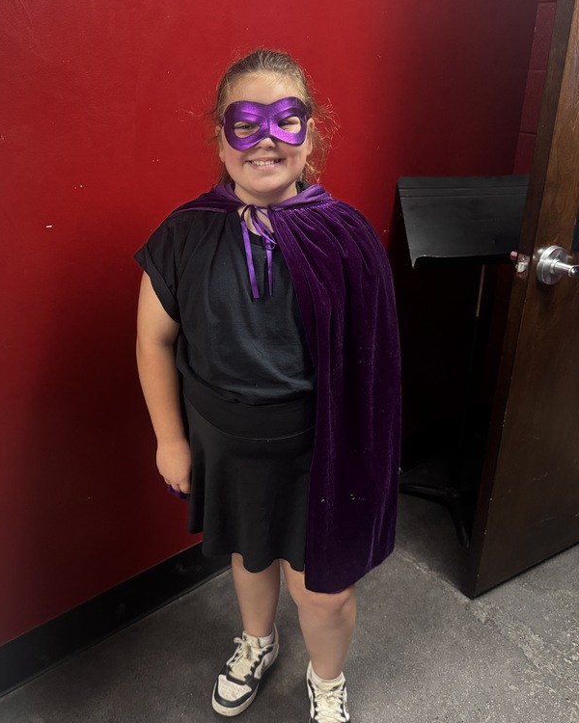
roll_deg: +0.0
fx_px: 685
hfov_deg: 45.6
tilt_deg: -24.4
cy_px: 365
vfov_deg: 55.7
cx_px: 241
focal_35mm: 32
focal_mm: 6.76
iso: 500
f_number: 1.78
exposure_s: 1/60
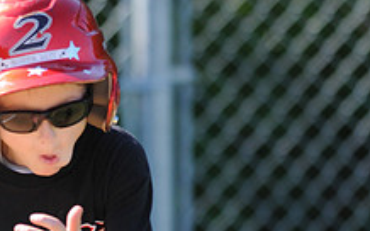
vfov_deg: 1.1
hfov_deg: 1.7
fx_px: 12286
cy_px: 316
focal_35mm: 1219
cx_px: 81
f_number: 4
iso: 400
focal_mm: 300
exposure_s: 1/1000
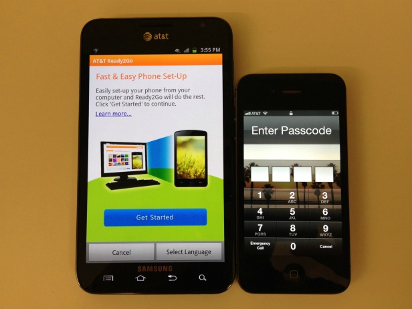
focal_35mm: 35
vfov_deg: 40.7
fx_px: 417
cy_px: 154
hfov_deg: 52.6
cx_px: 206
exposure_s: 1/30
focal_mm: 4.28
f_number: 2.4
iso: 64
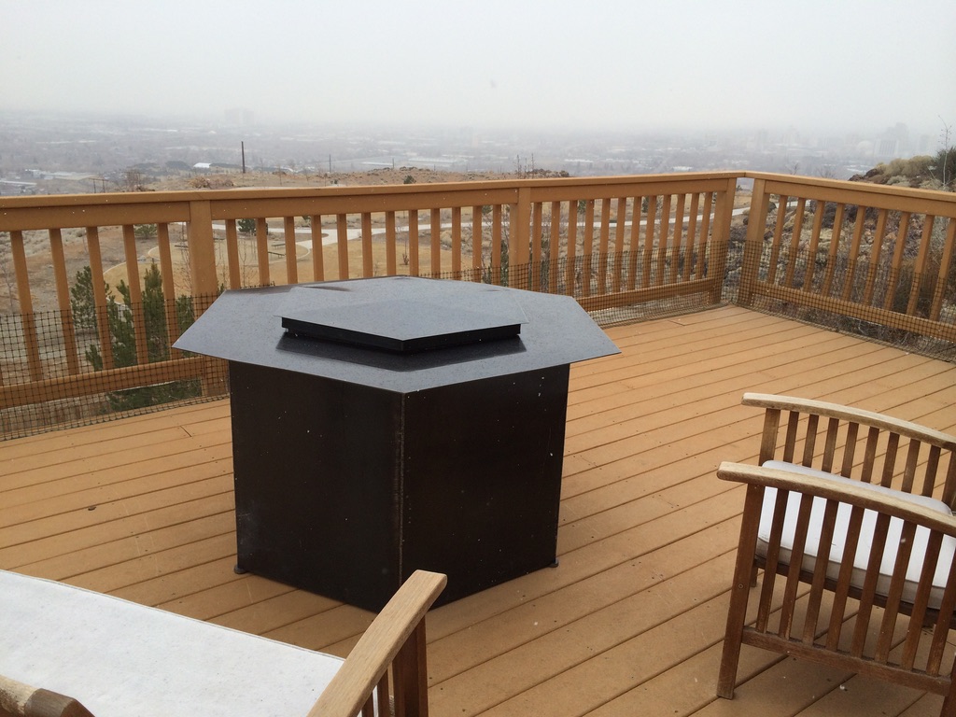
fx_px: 829
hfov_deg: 60.0
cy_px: 358
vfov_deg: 46.8
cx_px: 478
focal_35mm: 30
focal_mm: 4.12
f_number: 2.2
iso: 32
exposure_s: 1/873
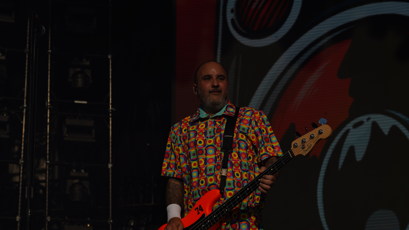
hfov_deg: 19.3
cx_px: 205
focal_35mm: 111
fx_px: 1204
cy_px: 131
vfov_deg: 10.9
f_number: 8
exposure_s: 1/1600
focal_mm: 105
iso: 100
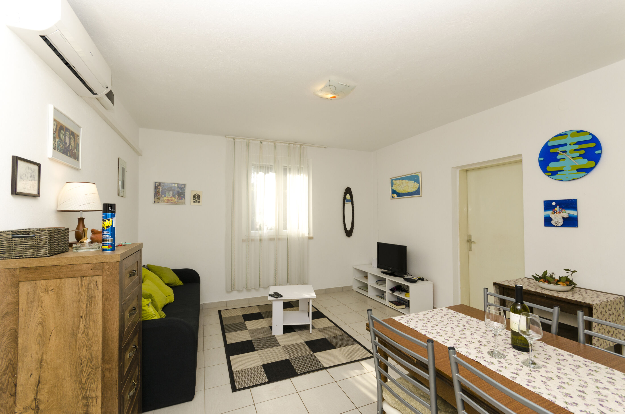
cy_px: 207
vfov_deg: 77.1
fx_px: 260
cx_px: 312
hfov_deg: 100.5
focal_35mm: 15
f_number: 8
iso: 100
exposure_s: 1/200
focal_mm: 10
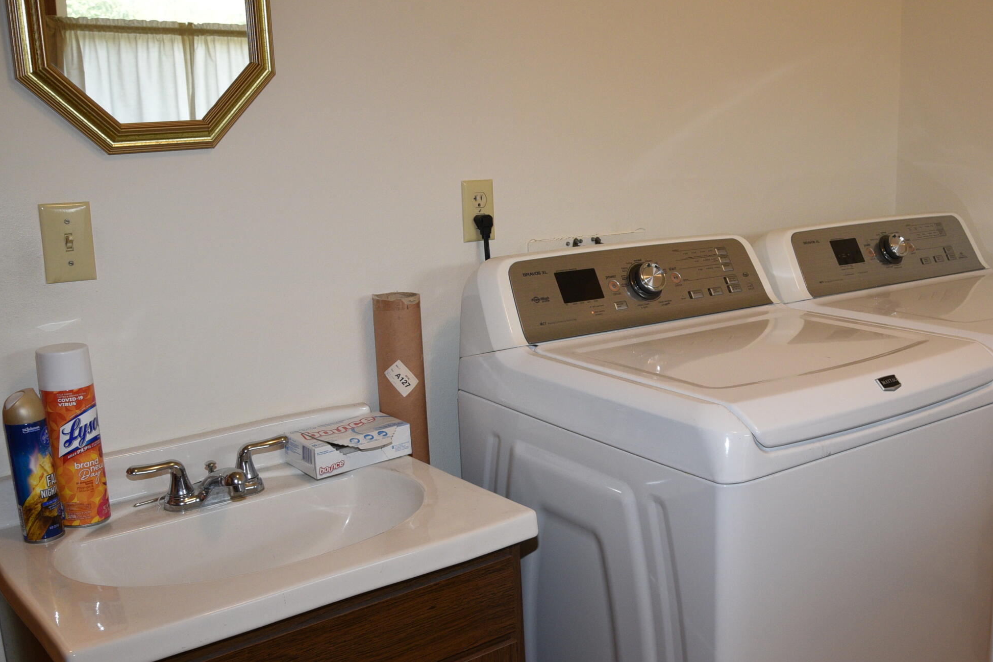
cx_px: 633
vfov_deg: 35.9
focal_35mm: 37
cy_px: 341
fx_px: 1020
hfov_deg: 51.2
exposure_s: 1/60
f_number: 7.1
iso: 1000
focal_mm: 24
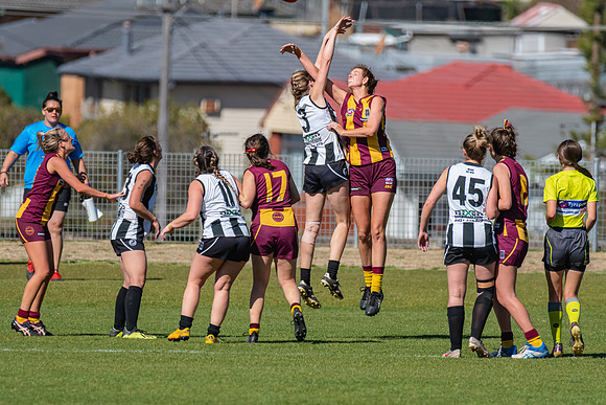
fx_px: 14766
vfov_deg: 1.6
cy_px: 215
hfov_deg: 2.4
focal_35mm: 877
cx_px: 304
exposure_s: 1/4000
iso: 800
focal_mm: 550
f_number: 8
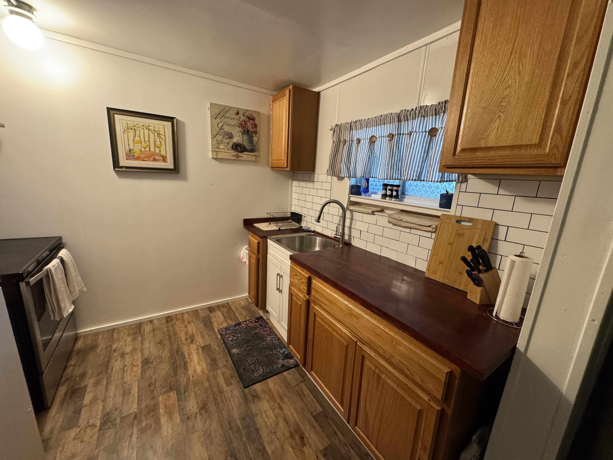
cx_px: 306
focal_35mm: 14
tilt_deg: -13.3
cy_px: 230
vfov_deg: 85.7
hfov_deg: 102.1
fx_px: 248
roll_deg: -2.1
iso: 640
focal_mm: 2.22
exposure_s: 1/60
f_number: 2.2
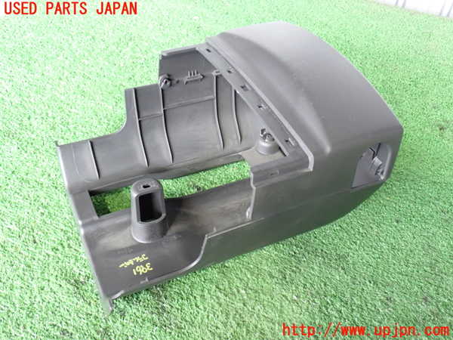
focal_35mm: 38
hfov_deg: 49.0
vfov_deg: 37.7
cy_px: 170
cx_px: 226
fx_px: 497
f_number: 2.7
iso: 800
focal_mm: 6.83
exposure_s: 1/40
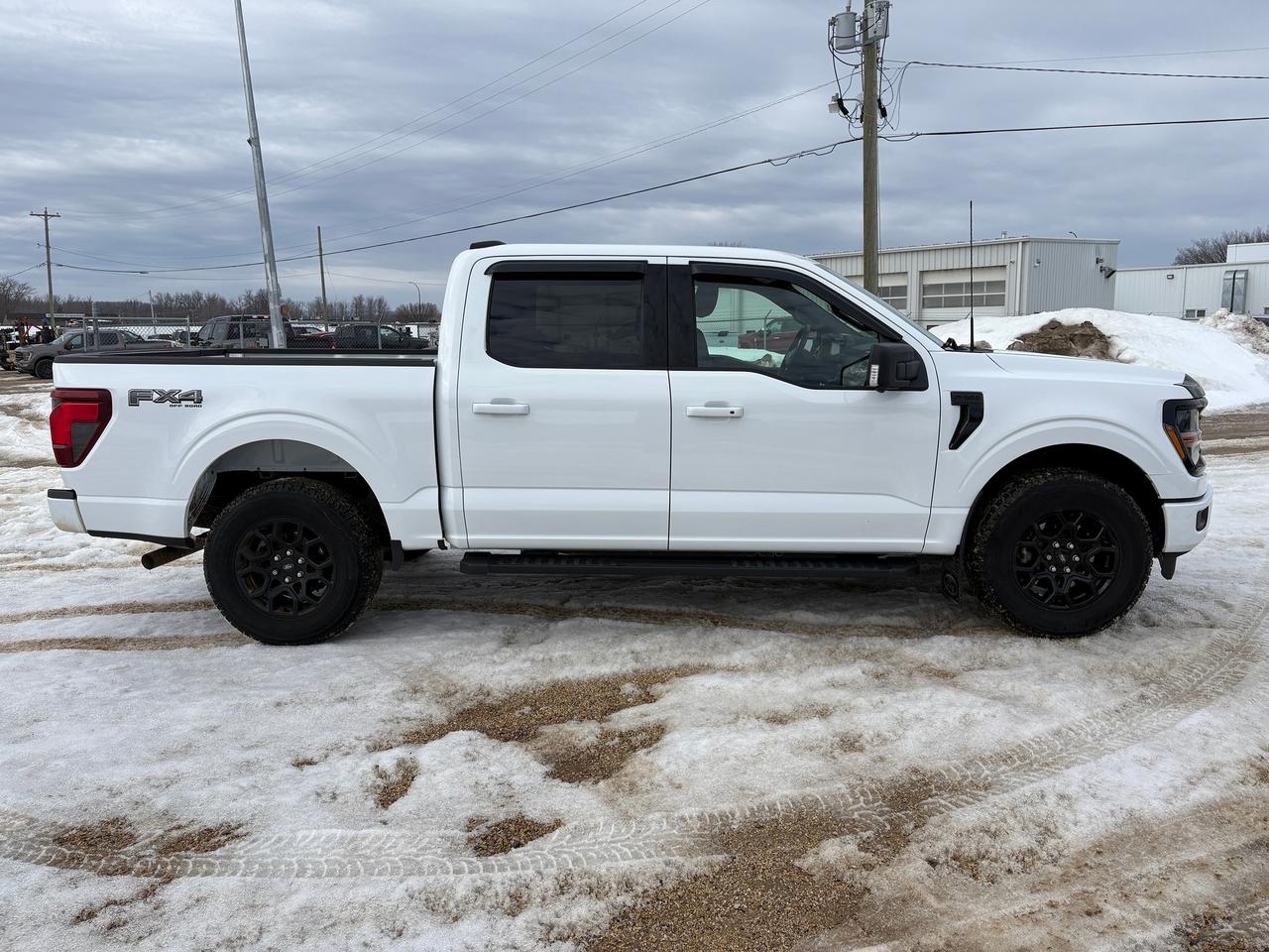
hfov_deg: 67.3
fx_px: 953
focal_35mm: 26
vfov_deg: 53.1
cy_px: 476
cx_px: 634
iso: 50
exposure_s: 1/3831
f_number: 1.6
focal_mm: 5.96
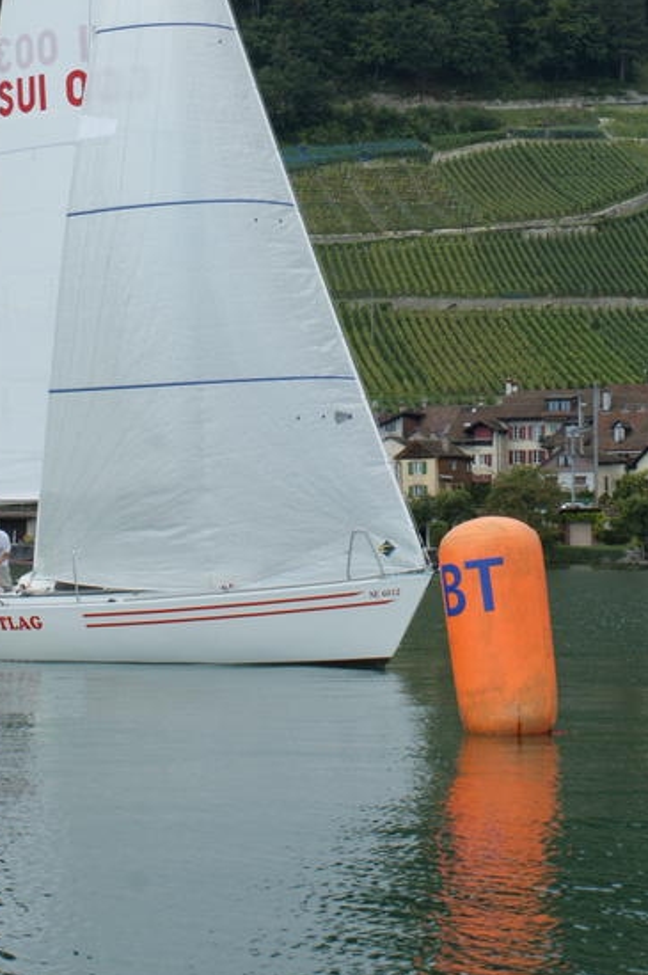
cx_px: 294
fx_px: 3030
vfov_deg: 18.1
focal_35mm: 112
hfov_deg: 12.2
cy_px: 162
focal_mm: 40
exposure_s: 1/100
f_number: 13
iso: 100
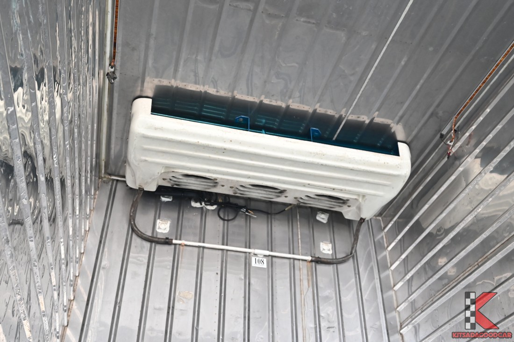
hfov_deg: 53.1
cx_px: 257
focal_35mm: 36
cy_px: 171
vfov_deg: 36.9
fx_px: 514
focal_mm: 24
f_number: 5.6
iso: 1100
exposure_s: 1/30
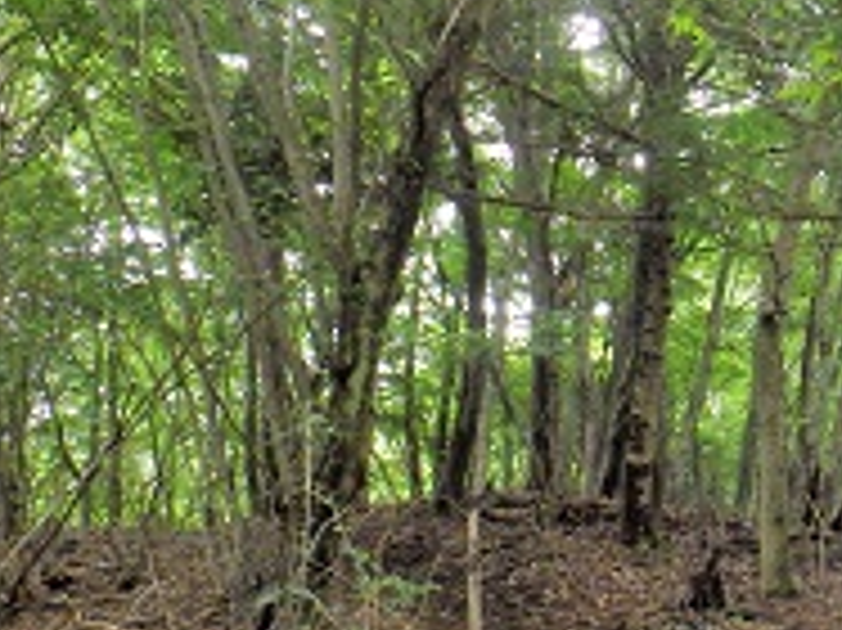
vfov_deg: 21.2
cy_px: 238
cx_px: 930
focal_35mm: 69
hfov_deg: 26.0
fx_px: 1677
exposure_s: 1/45
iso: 250
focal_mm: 5
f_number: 3.5
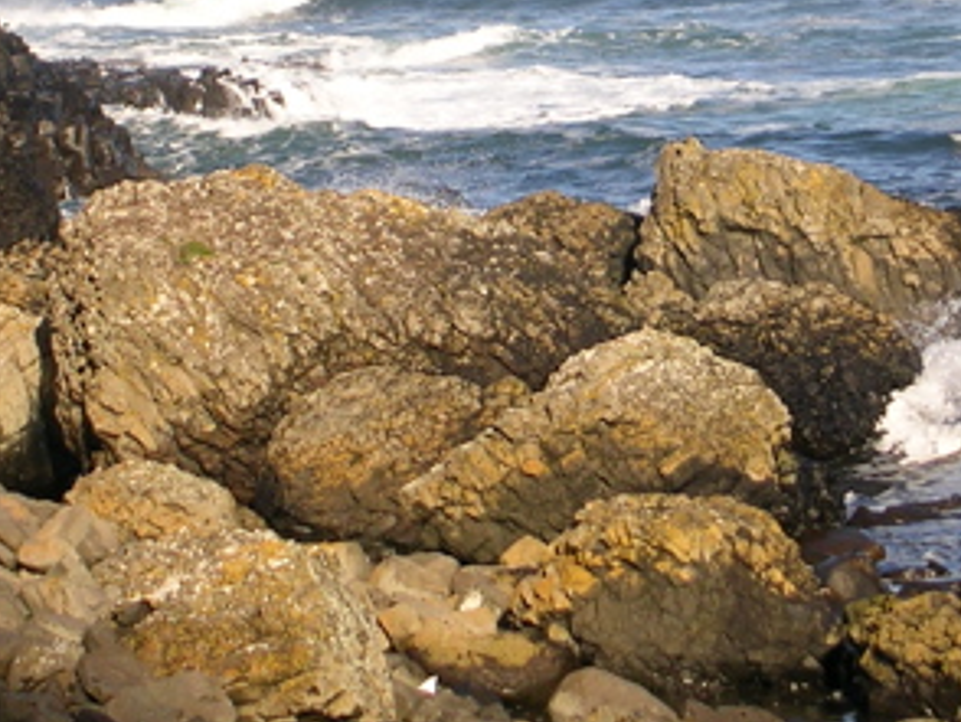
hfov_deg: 7.9
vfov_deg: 5.9
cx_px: 582
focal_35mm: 250
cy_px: 85
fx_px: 6946
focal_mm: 17.4
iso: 50
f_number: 4.9
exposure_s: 1/275
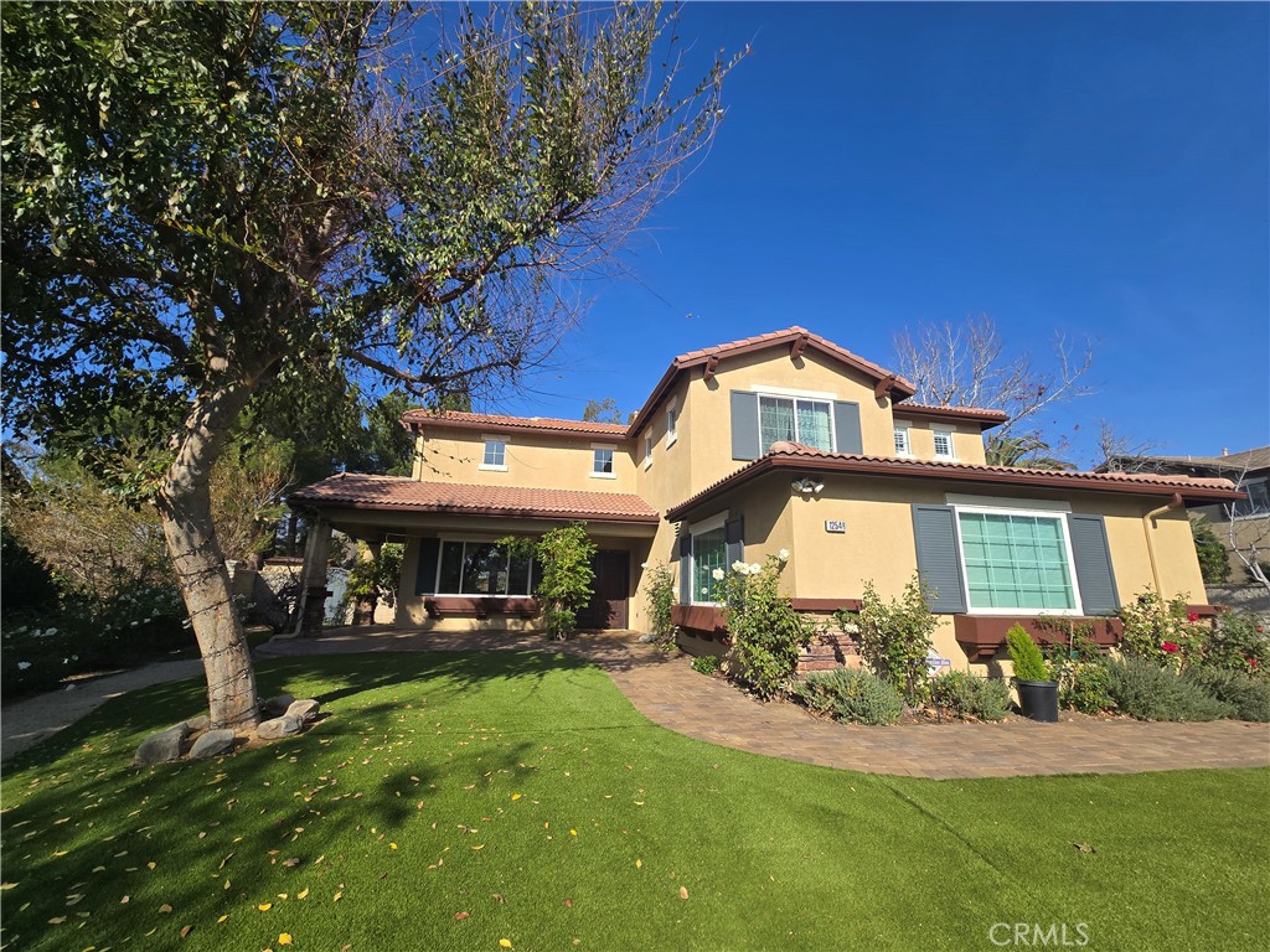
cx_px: 635
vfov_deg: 89.9
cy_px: 476
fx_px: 477
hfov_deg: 106.2
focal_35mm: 13
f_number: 2.2
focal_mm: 2.2
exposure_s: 1/2043
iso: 50
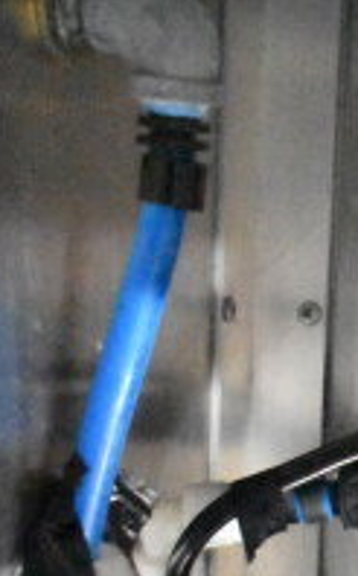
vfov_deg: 18.7
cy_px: 569
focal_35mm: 109
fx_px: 1702
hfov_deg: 10.6
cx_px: 809
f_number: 3.8
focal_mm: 23
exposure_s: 1/25
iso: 25600
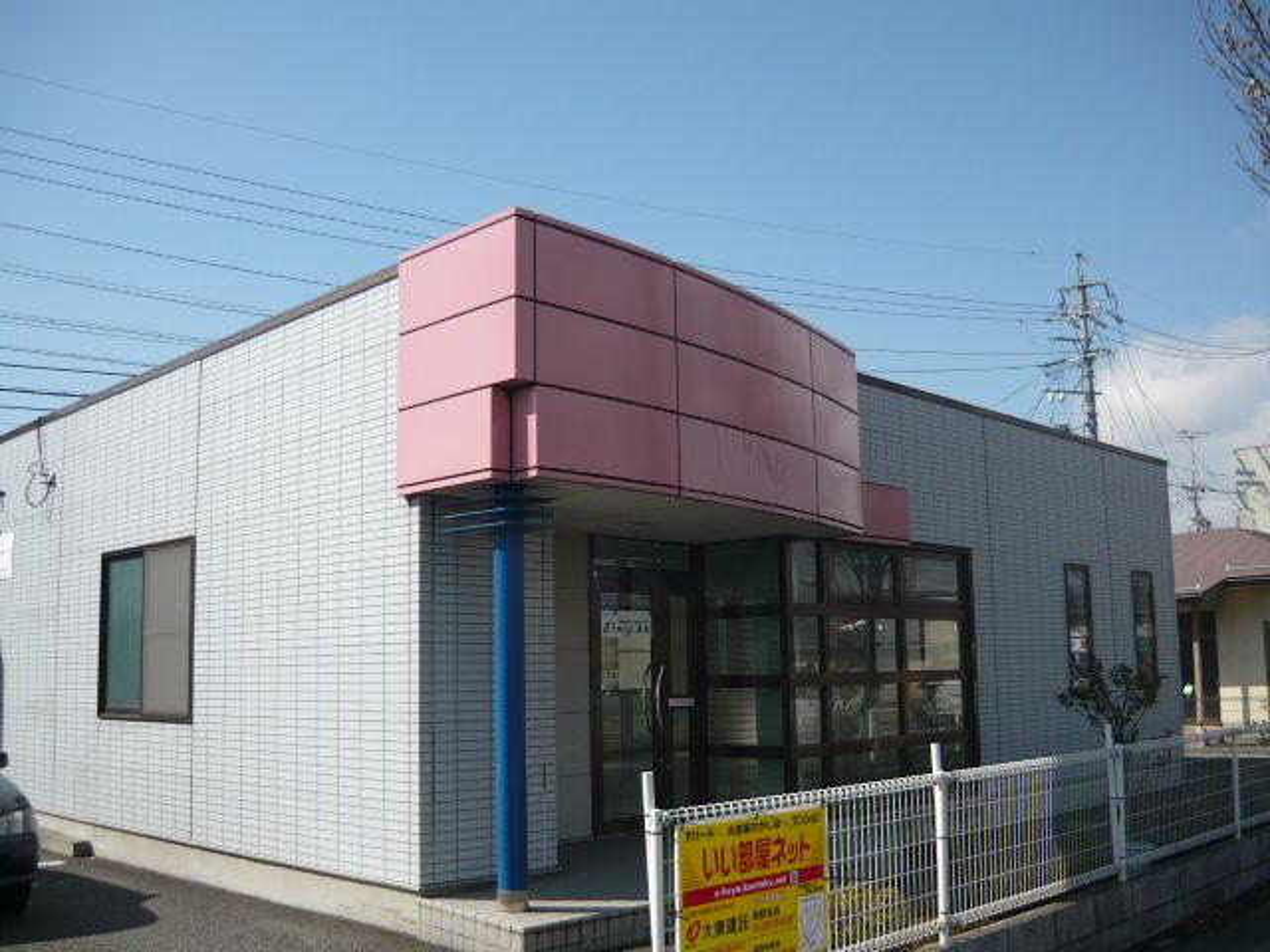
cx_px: 635
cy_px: 476
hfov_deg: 55.4
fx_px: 1211
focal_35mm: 33
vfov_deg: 42.9
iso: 100
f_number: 8
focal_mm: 5.5
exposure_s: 1/200
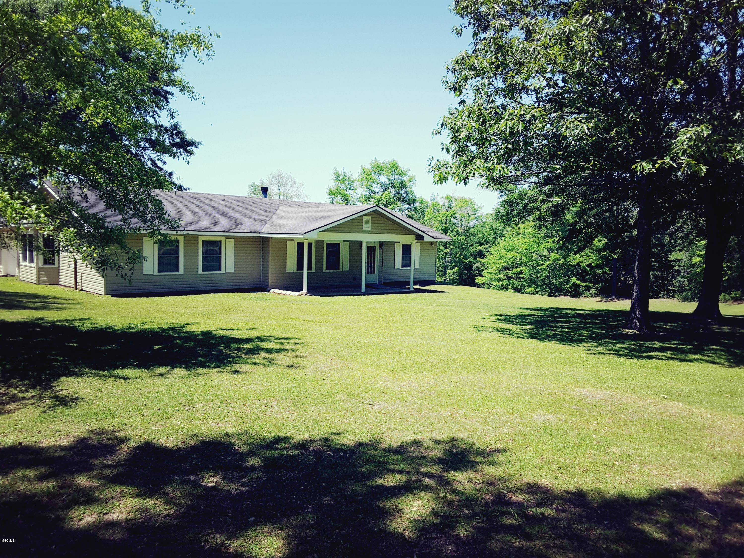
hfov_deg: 58.4
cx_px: 372
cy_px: 279
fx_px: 666
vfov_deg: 45.4
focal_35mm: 31
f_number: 1.9
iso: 40
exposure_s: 1/890
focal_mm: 2.9
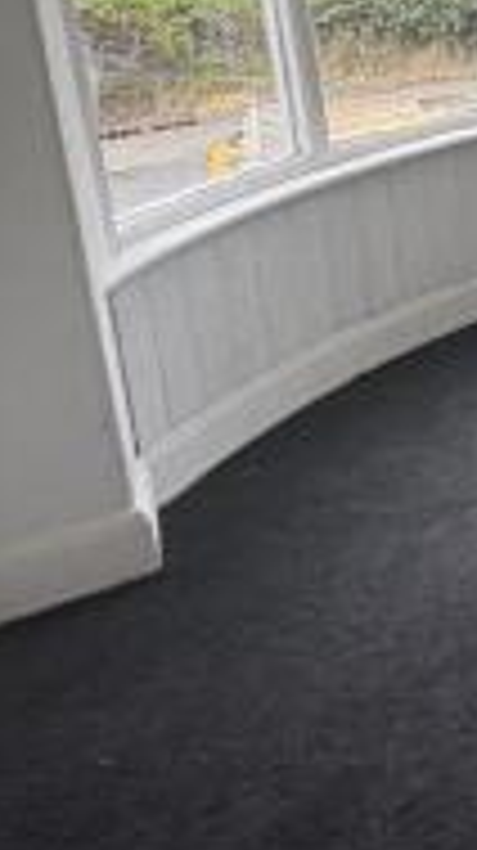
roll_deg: -0.2
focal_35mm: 47
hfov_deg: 12.9
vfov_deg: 38.4
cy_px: -16
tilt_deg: -9.2
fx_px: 1059
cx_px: 1303
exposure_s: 1/129
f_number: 2.2
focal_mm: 2.22
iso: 64
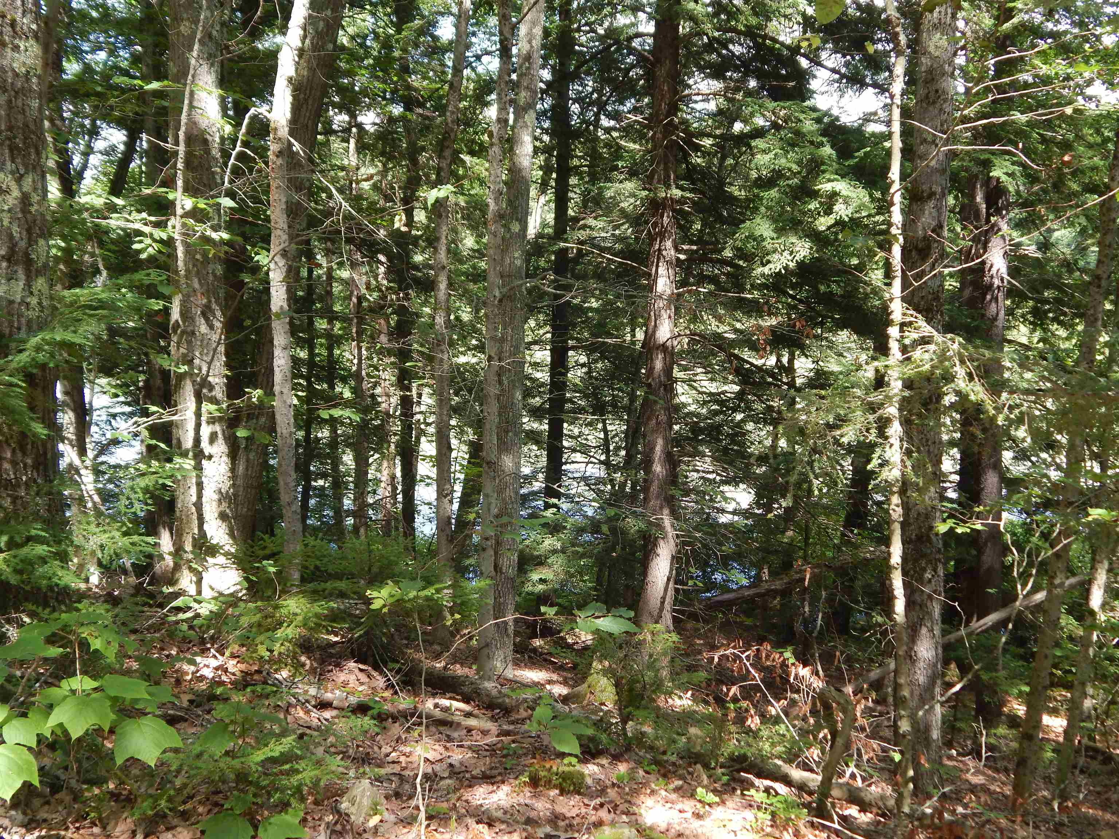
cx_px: 560
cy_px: 420
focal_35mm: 35
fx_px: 1131
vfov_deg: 40.7
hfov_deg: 52.6
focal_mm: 6.1
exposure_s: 1/125
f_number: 3.3
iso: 125
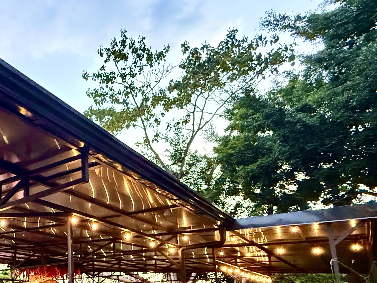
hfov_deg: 52.2
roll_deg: +0.9
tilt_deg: +10.2
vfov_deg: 43.4
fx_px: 327
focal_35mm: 30
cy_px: 245
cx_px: 32
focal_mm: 2.22
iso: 1250
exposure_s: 1/40
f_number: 2.2
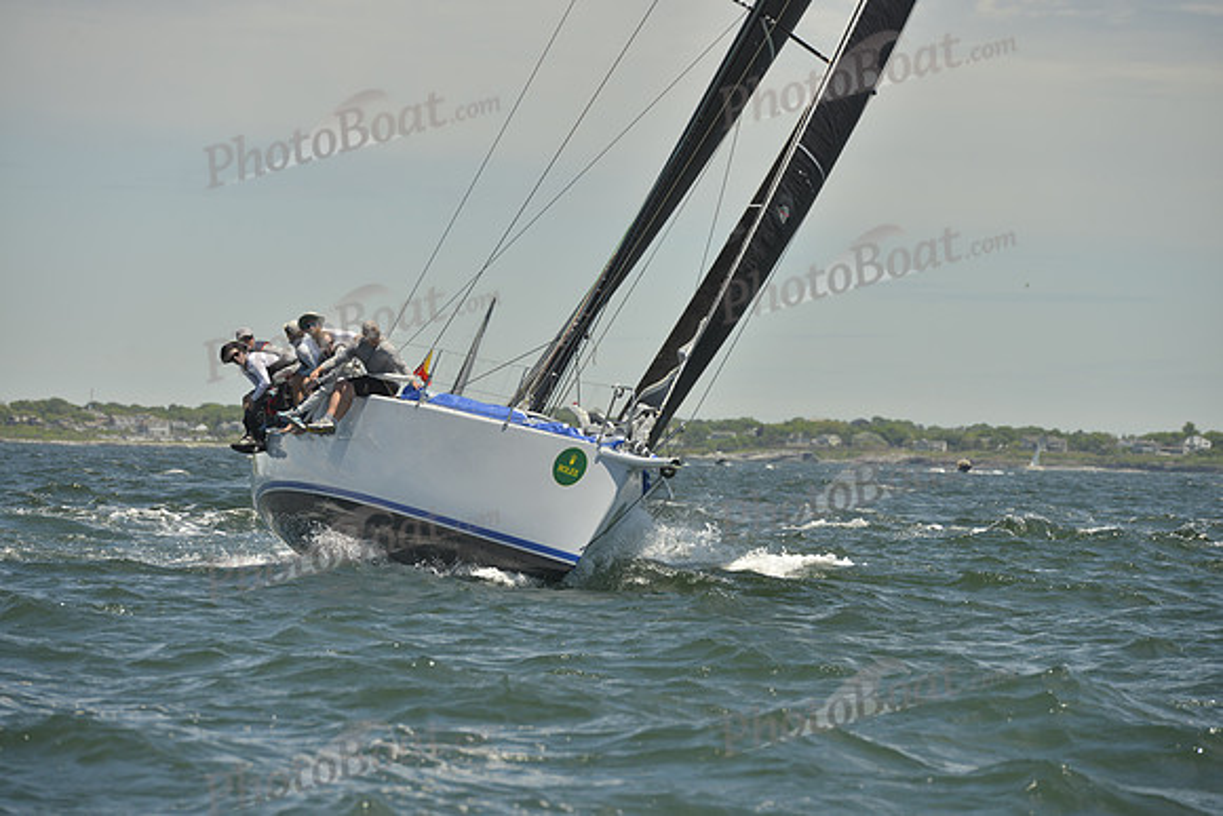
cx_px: 612
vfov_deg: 6.9
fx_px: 6796
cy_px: 408
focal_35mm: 200
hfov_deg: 10.3
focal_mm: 200
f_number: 9
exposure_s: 1/1600
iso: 280
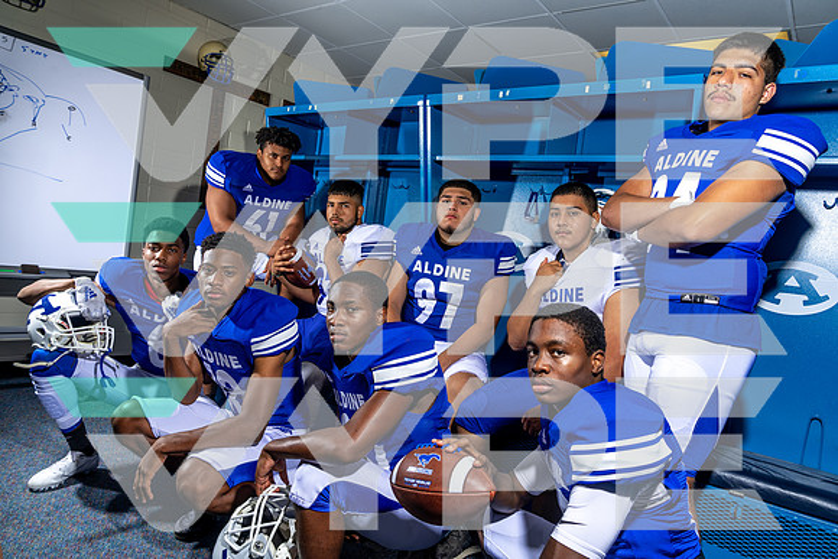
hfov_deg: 71.5
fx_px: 582
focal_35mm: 25
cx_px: 419
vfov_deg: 51.3
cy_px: 280
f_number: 6.3
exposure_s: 1/125
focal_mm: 25
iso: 100
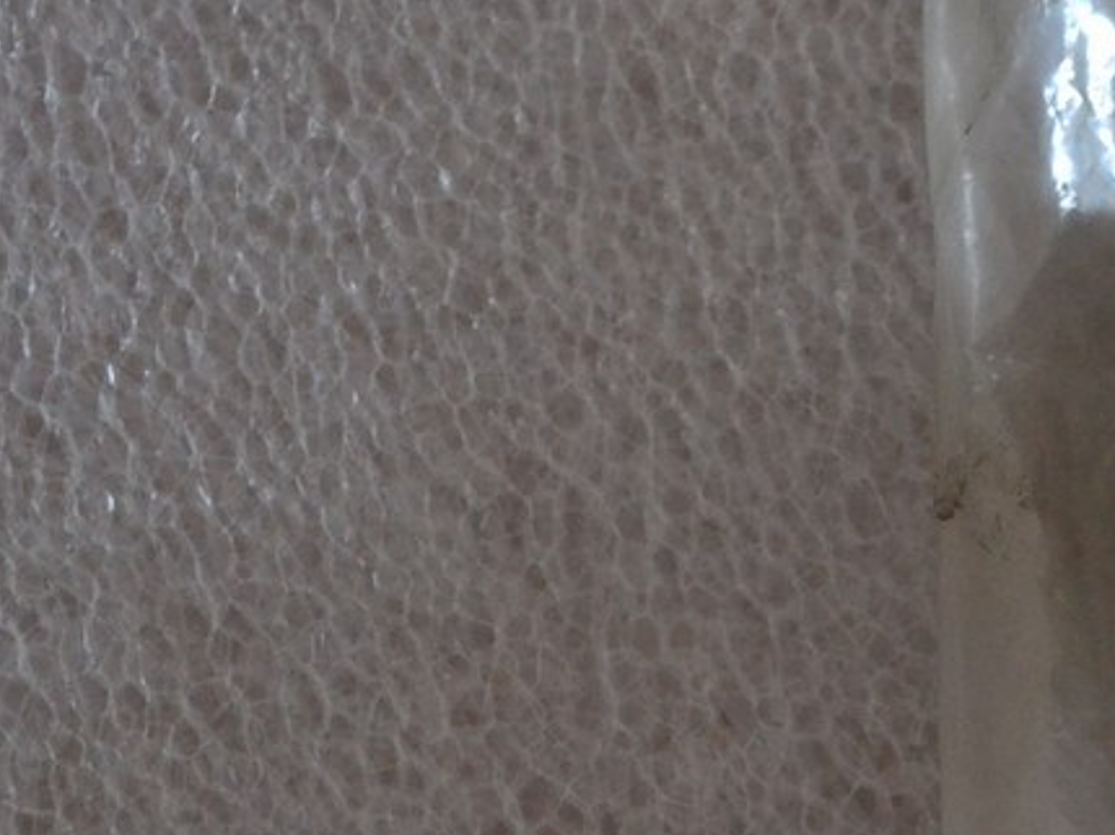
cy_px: 708
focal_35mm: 159
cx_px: 1522
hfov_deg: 12.0
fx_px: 5103
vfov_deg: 9.3
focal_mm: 35
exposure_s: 1/60
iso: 1800
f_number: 5
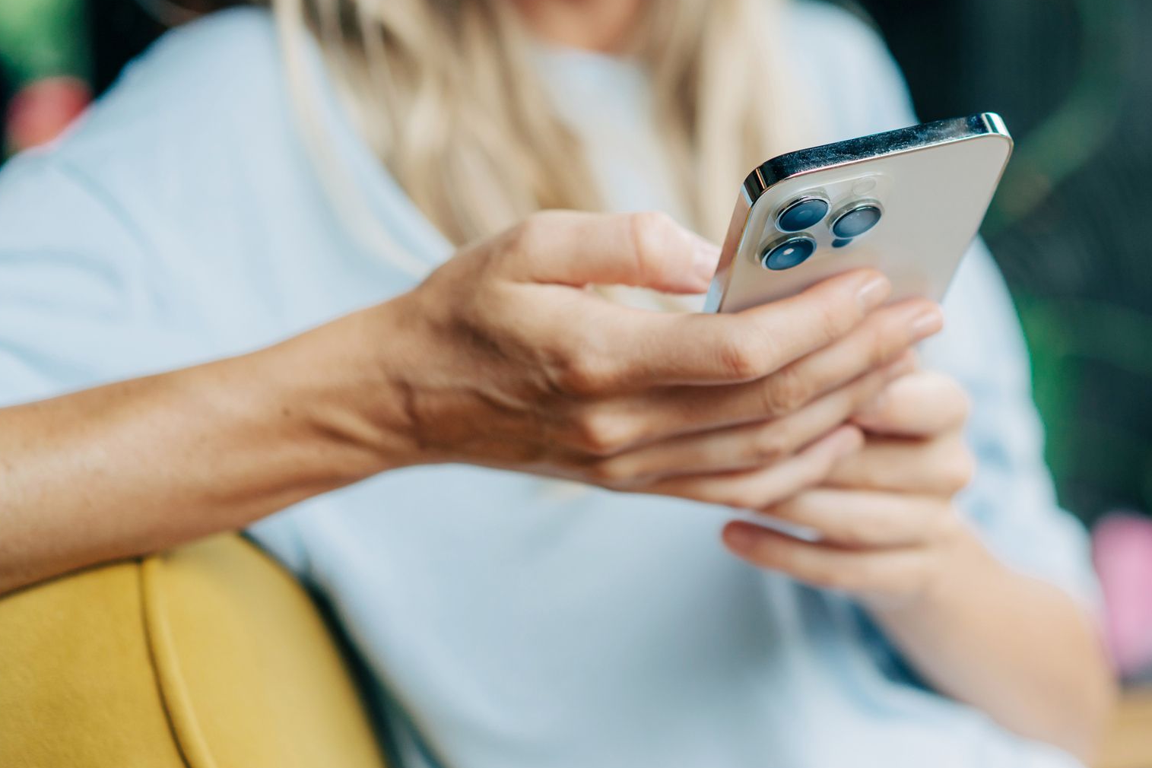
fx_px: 2464
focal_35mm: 77
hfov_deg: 26.2
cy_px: 295
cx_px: 735
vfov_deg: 17.7
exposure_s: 1/500
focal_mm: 55
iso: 125
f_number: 2.5
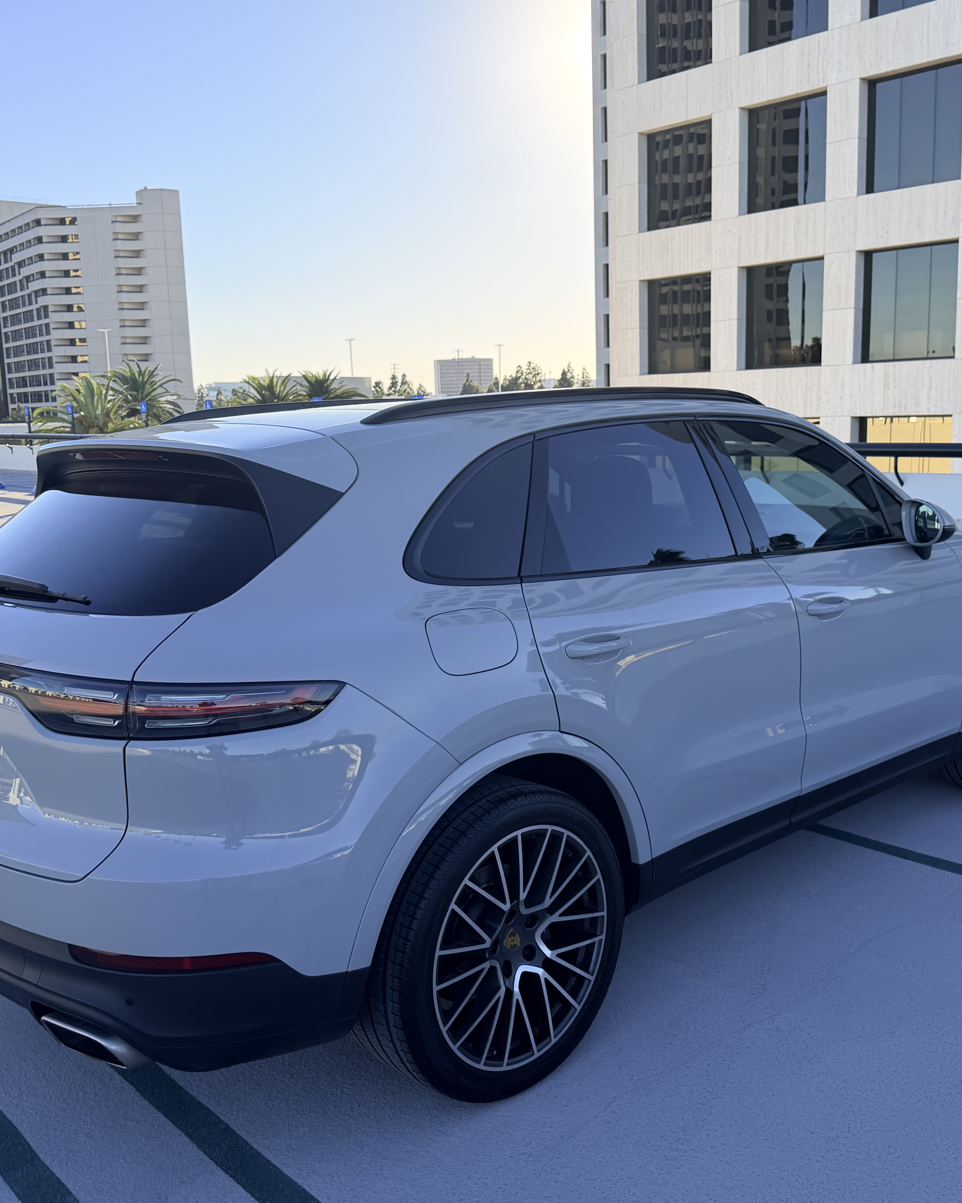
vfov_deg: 55.7
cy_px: 592
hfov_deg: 45.6
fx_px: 1139
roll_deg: +1.2
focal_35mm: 32
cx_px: 557
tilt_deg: -8.9
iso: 100
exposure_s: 1/2232
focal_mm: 6.76
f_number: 1.78
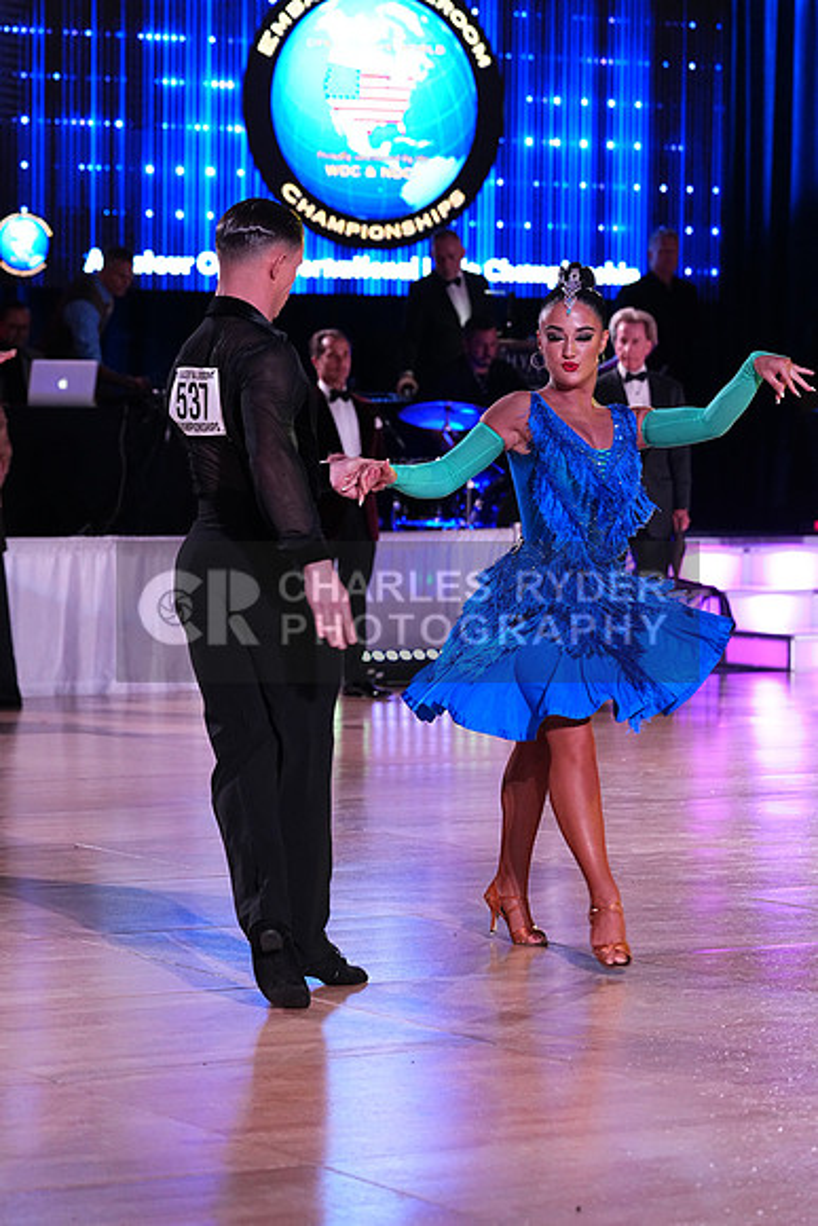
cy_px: 613
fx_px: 3951
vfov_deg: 17.6
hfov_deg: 11.8
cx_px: 409
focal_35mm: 116
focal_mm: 116
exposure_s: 1/320
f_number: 5
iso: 4000
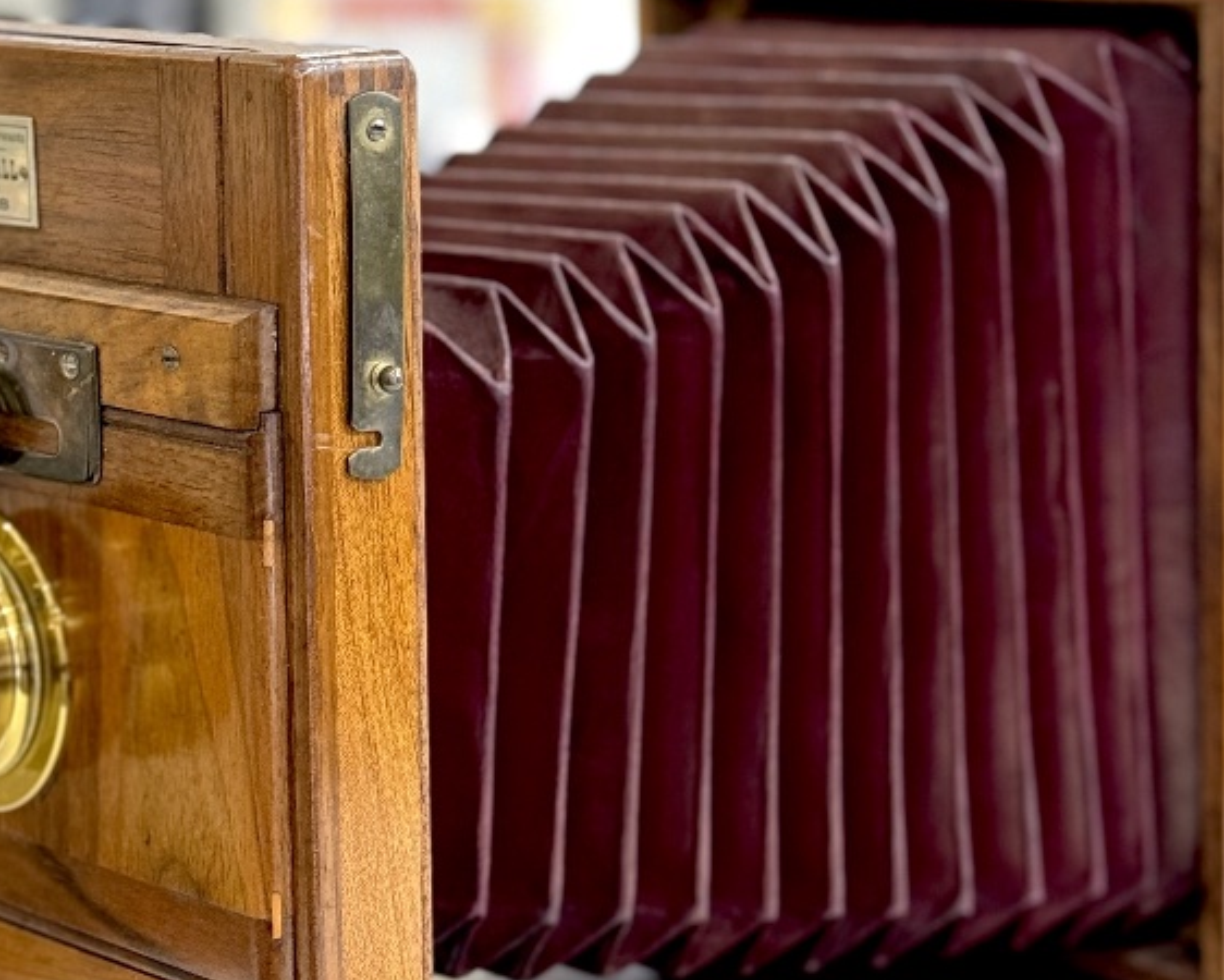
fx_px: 3624
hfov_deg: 19.2
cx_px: 551
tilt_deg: -8.7
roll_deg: +1.8
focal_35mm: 100
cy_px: 377
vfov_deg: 15.4
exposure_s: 1/33
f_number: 1.78
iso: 320
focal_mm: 6.76
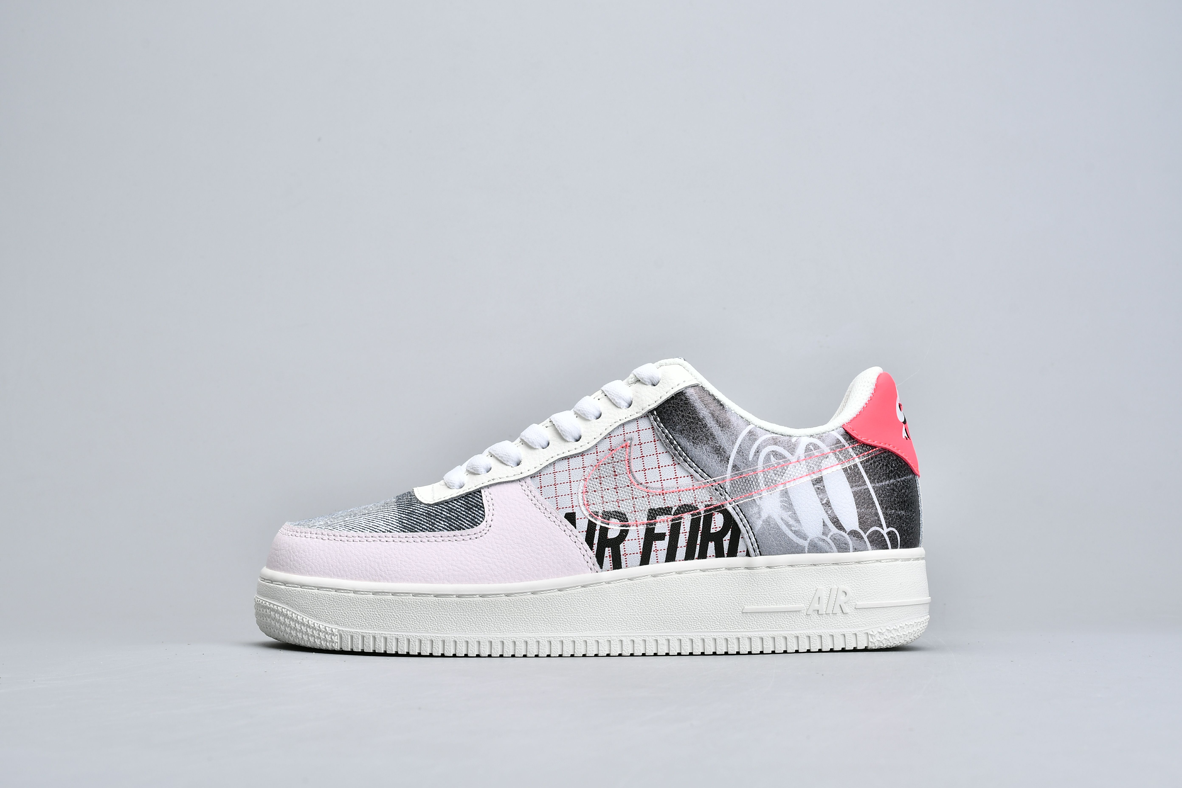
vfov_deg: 18.2
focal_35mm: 75
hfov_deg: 27.0
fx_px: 2462
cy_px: 394
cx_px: 591
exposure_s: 1/125
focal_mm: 50
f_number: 14
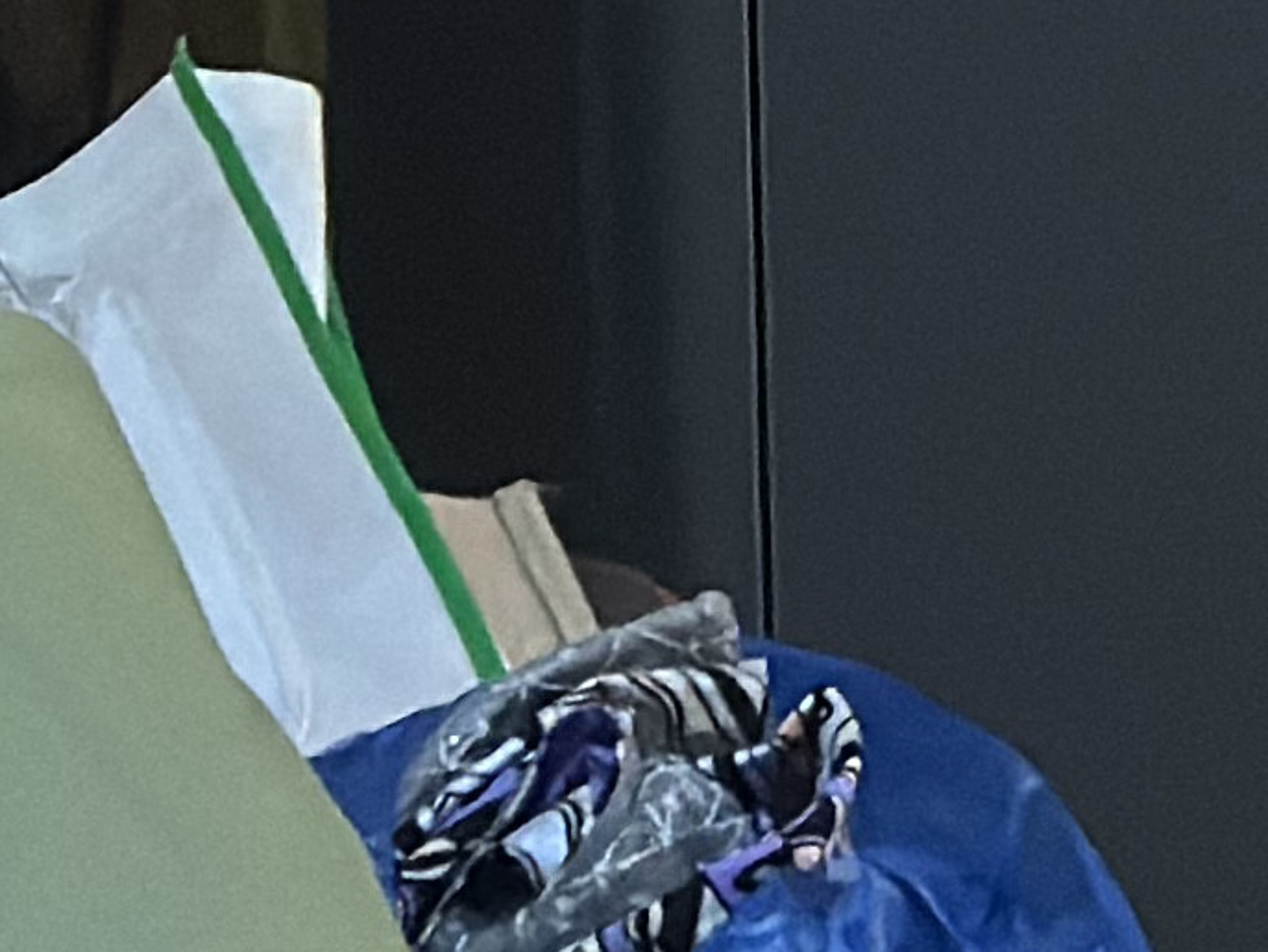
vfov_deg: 5.0
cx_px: 3619
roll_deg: -0.4
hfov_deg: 6.5
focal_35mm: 282
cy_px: -1823
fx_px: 10333
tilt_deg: -5.1
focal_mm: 6.86
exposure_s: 1/25
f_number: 1.78
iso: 640
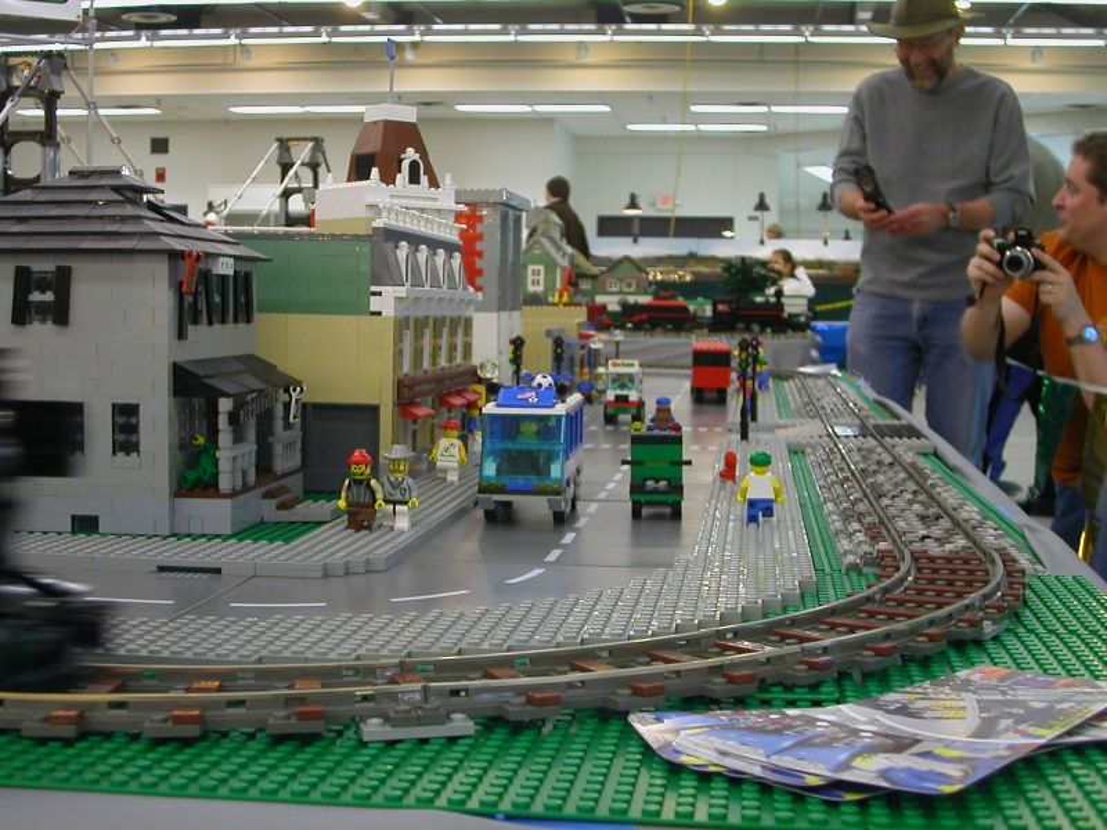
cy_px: 415
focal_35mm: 49
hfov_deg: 38.9
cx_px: 554
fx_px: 1567
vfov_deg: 29.7
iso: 100
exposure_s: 1/26.1
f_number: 3.2
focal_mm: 7.5
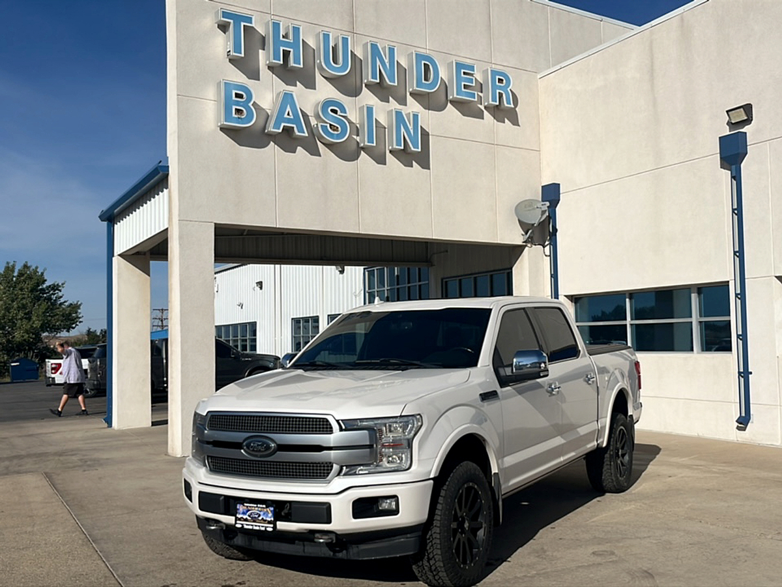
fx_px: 678
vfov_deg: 46.8
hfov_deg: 60.0
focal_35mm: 30
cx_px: 391
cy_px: 294
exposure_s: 1/8197
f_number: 1.6
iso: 40
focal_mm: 5.1
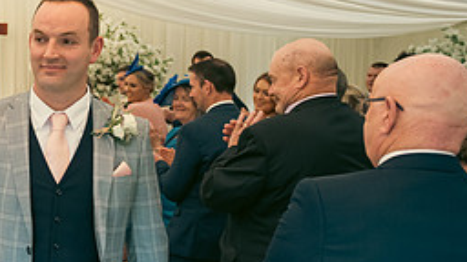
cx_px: -46
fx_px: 706
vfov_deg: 21.1
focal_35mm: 57
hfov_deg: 32.3
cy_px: 114
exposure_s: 1/160
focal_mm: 24
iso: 500
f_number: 3.5
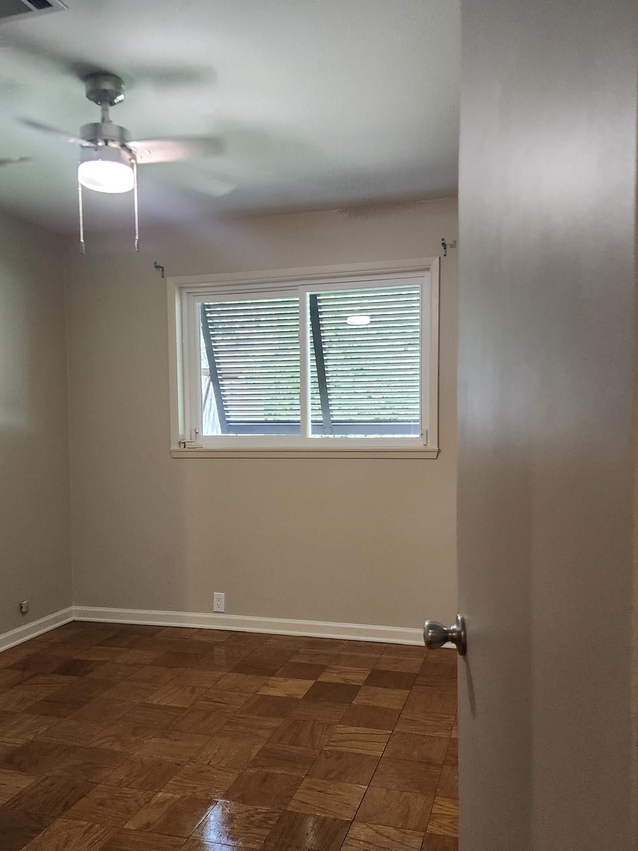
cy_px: 462
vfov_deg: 61.6
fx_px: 713
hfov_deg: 48.2
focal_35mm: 29
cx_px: 302
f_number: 1.8
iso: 1000
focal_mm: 5.54
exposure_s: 1/120
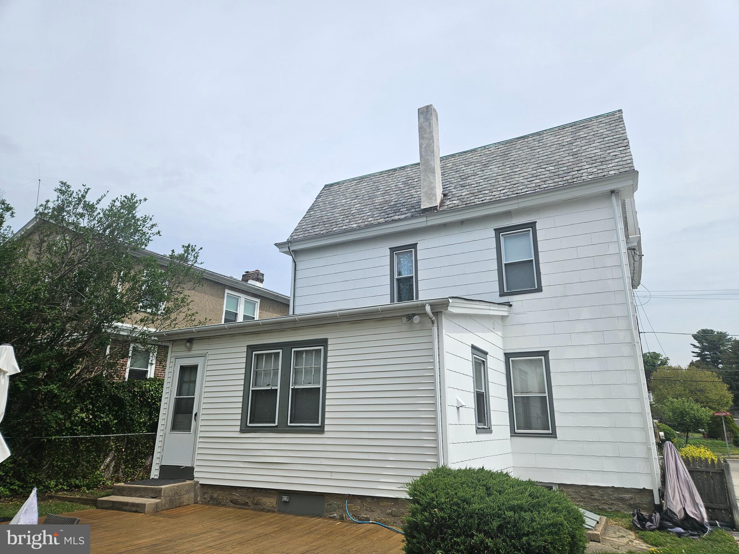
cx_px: 370
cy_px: 277
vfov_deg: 58.9
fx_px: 491
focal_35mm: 23
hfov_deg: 73.9
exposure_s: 1/4021
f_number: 1.8
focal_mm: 5.4
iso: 25
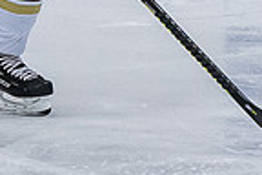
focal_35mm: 1118
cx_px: 121
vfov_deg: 1.2
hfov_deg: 1.8
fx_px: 8136
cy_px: -19
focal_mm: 100
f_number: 3.5
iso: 2500
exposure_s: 1/800
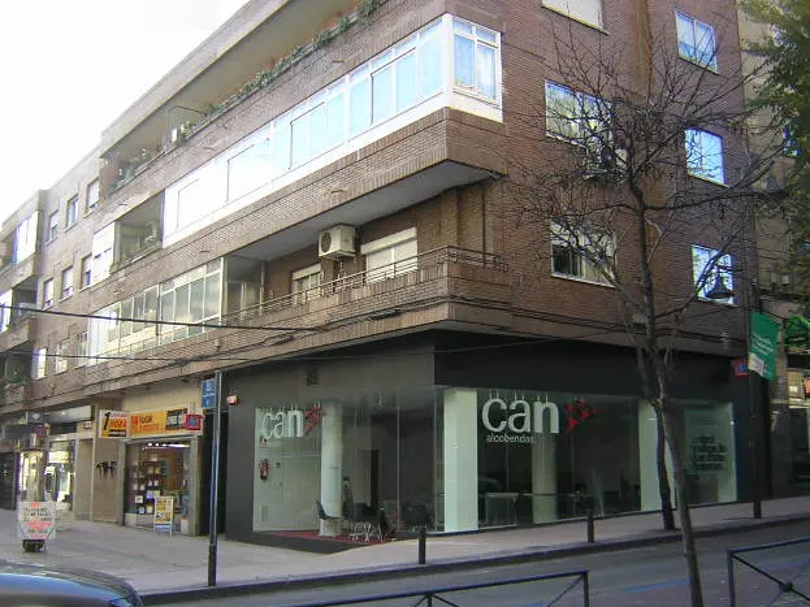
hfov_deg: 50.1
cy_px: 303
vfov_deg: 38.7
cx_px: 395
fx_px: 866
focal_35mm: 37
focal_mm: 4.7
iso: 100
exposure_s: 1/128
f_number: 2.6
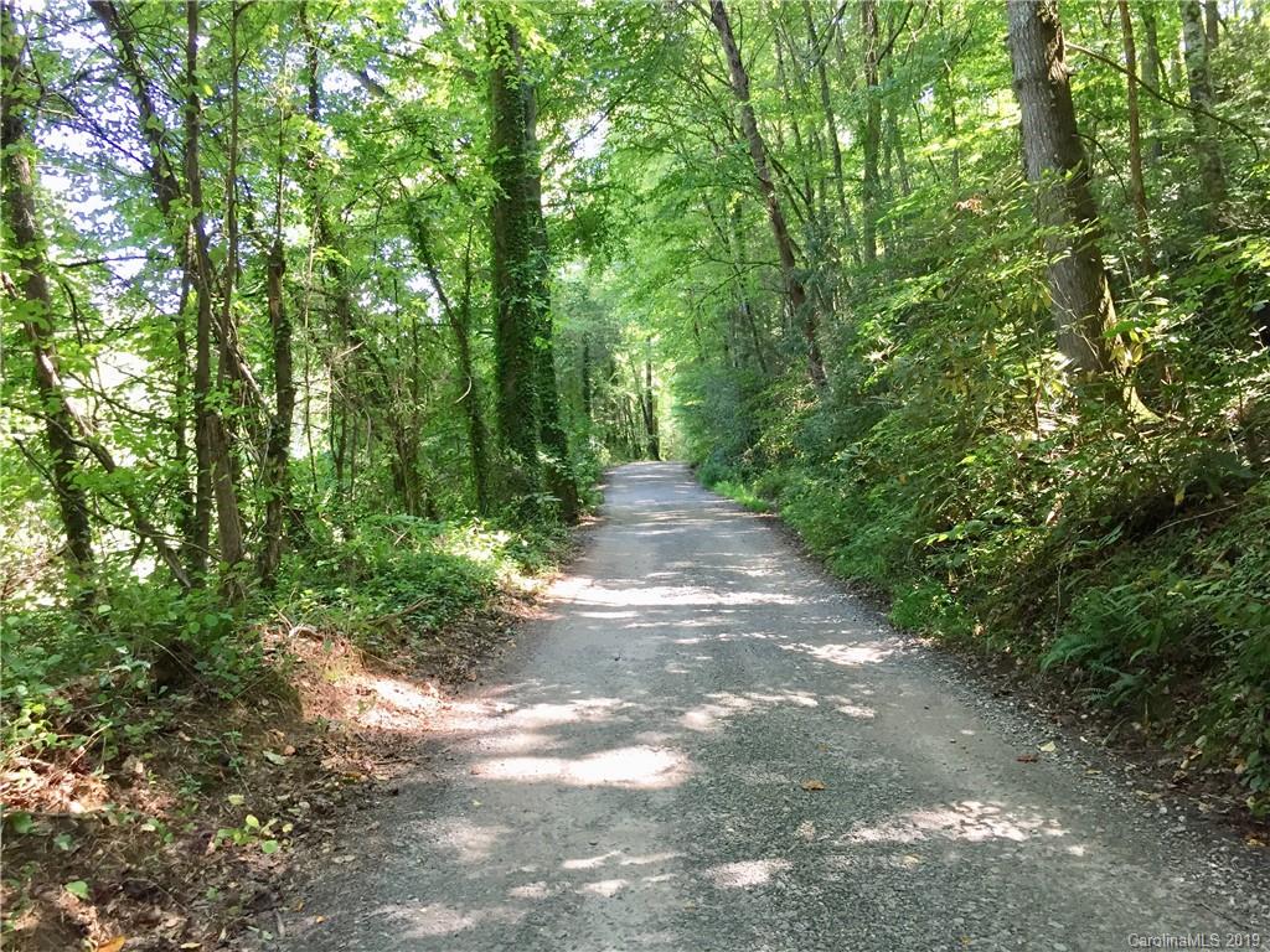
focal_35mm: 29
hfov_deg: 61.7
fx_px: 1064
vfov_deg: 48.2
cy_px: 476
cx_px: 635
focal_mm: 4.15
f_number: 2.2
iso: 40
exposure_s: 1/30
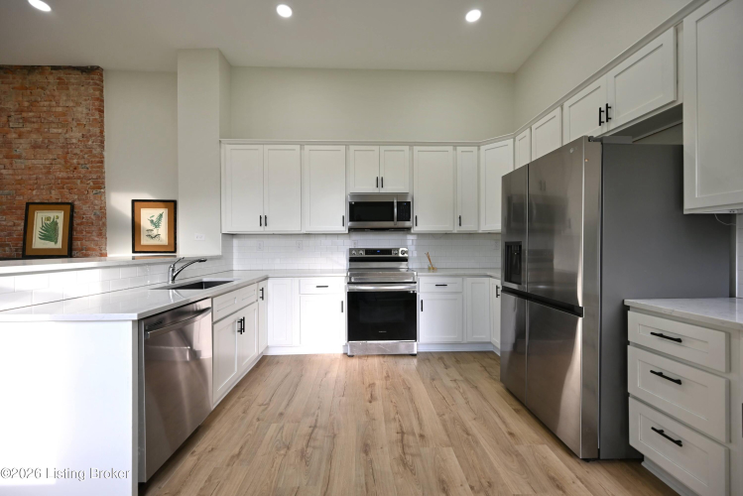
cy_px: 248
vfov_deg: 81.3
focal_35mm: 14
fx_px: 289
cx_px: 372
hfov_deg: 104.2
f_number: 5.6
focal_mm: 14
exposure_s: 1/80
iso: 400
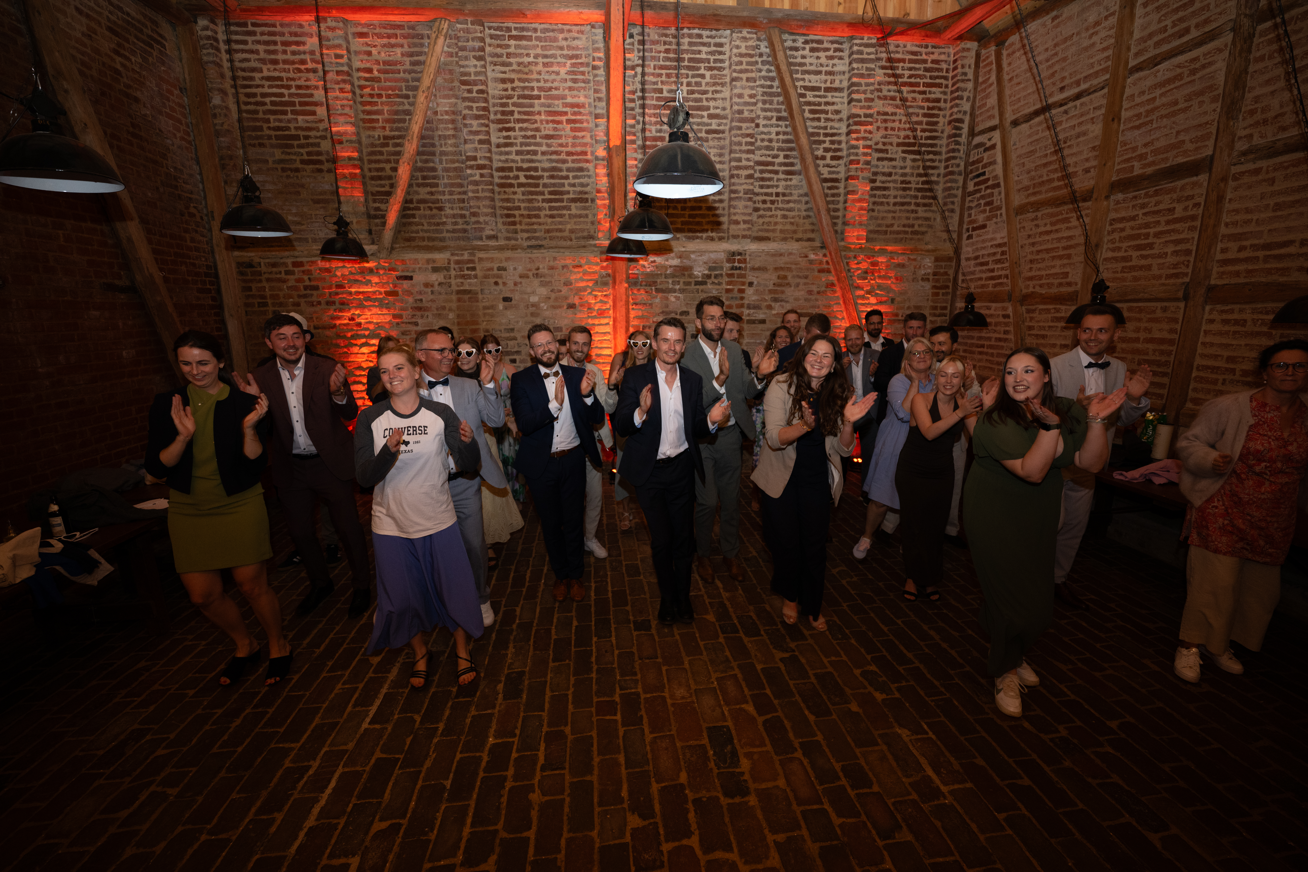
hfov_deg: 104.3
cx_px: 654
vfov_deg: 81.2
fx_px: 509
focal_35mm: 14
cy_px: 436
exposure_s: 1/80
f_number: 3.2
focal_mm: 14
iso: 1000
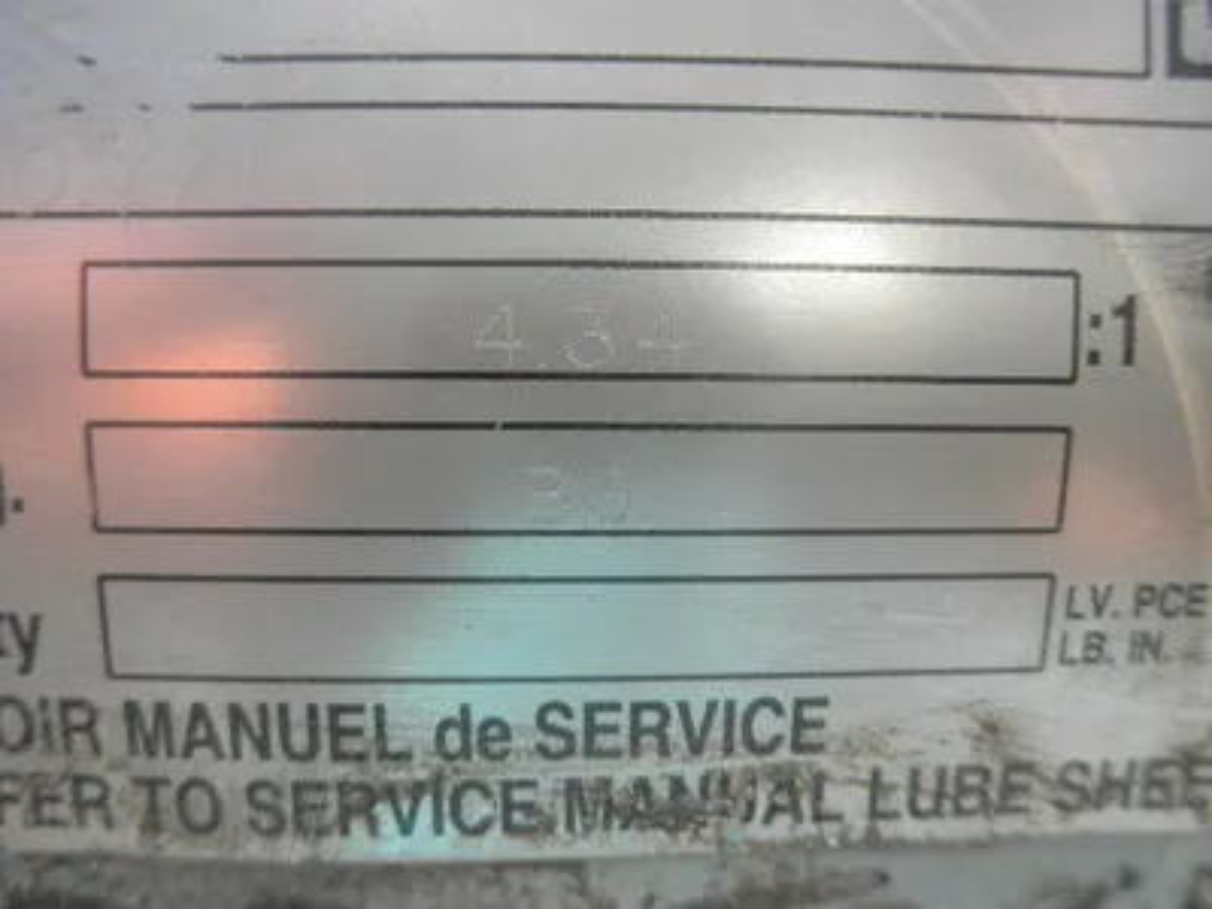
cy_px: 454
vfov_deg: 49.7
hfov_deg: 63.4
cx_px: 606
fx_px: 980
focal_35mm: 28
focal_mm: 5
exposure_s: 1/200
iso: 64
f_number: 3
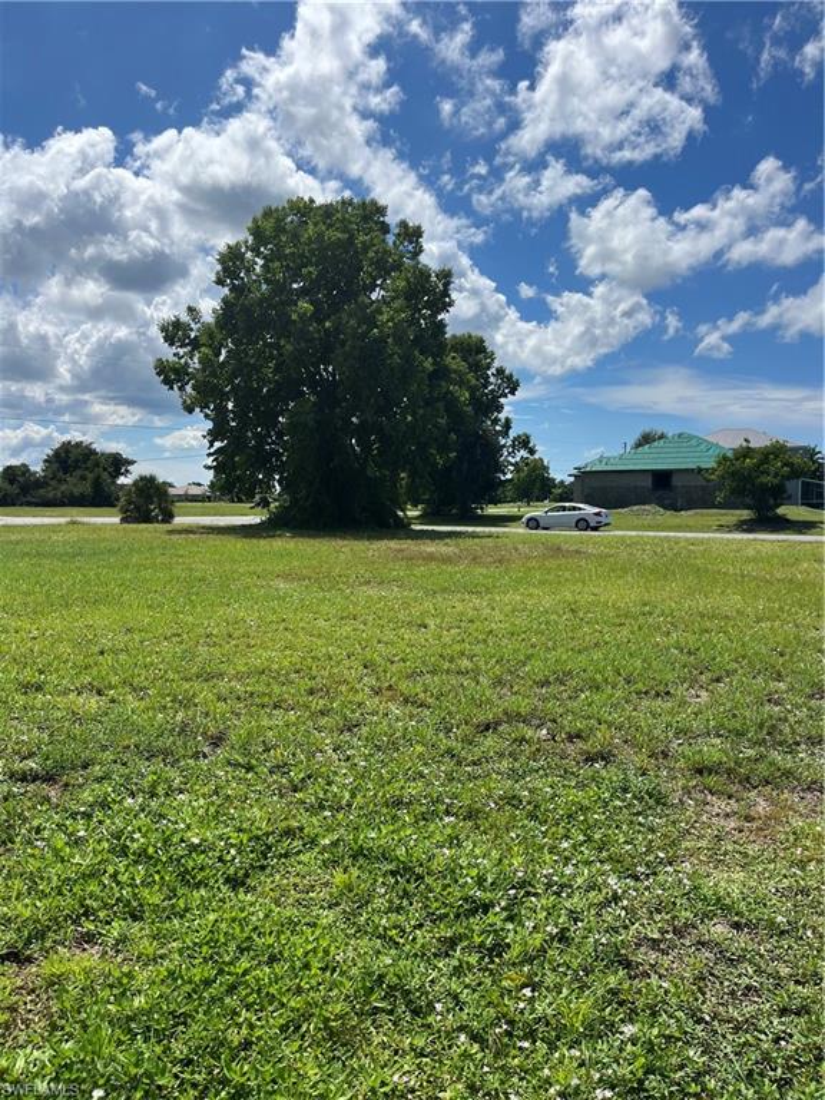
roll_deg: +0.7
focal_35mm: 26
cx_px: 412
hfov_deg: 53.1
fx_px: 826
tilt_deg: -4.1
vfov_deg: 67.3
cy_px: 550
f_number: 1.6
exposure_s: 1/6173
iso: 50
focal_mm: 5.1
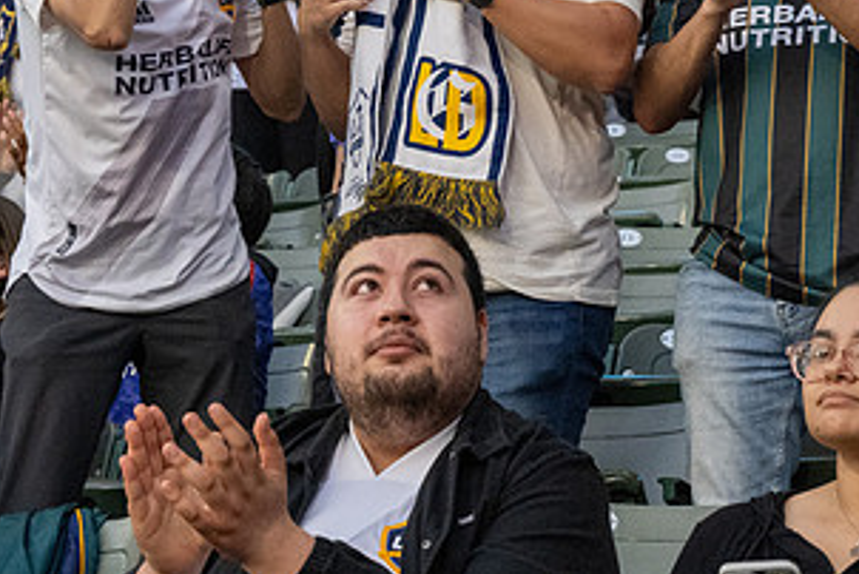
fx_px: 4156
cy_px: -4
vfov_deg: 7.9
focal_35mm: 174
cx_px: 157
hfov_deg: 11.8
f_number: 8
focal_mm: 70
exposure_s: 1/400
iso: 5600
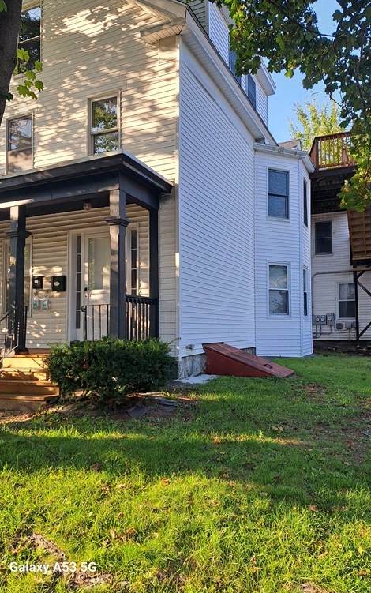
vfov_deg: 70.4
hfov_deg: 47.5
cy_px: 302
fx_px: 420
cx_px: 208
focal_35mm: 26
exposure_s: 1/195
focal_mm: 5.23
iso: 50
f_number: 1.8
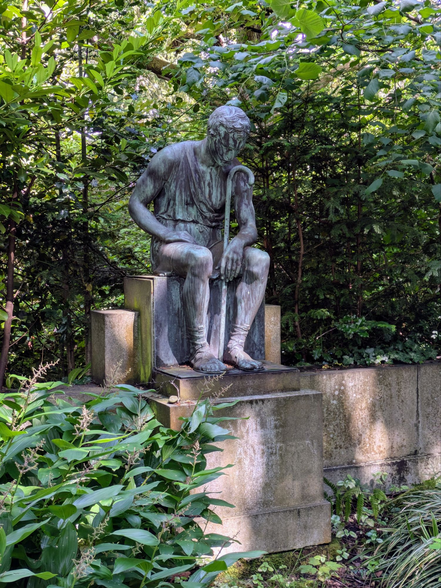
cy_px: 294
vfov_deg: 37.5
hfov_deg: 28.6
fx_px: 866
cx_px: 220
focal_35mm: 51
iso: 39
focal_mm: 5.43
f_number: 1.89
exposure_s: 1/101
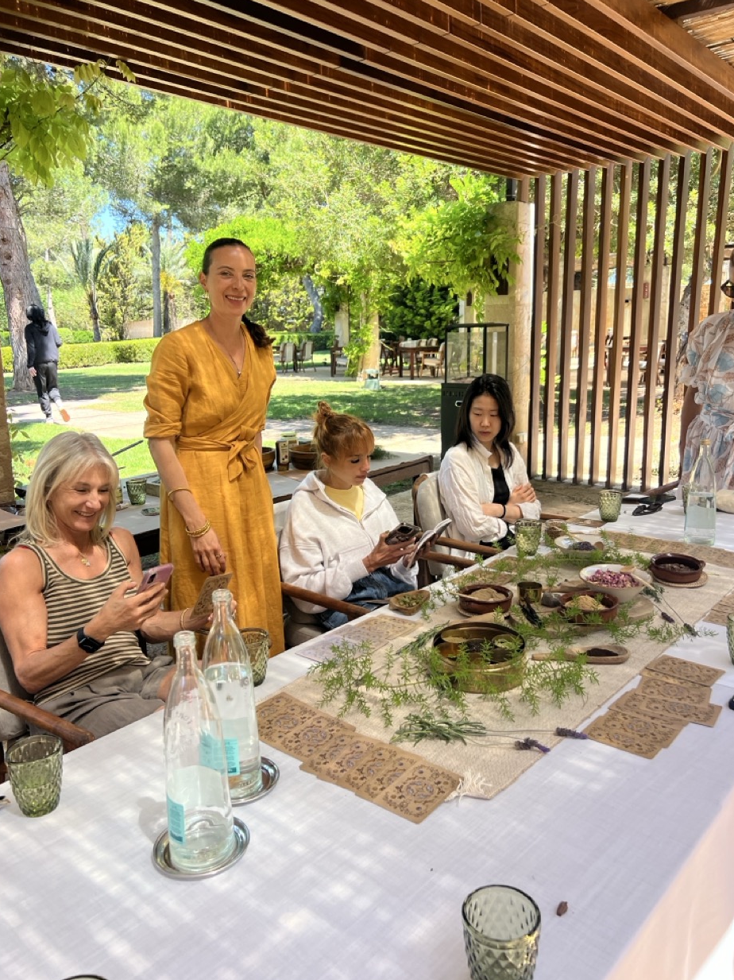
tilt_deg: -8.1
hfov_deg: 51.3
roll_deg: +1.6
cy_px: 493
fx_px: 764
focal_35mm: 27
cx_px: 370
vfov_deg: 65.3
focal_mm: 5.7
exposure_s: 1/383
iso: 50
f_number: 1.5
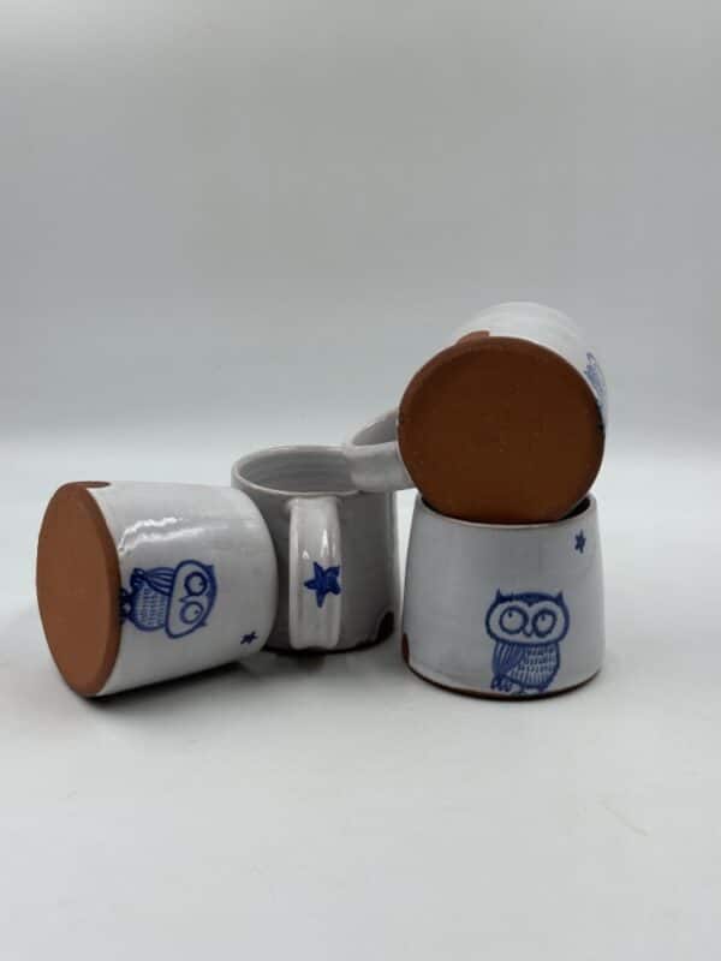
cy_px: 480
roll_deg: -2.1
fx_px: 1333
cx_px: 360
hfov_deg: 30.3
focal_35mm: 48
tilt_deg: -18.0
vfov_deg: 39.7
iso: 64
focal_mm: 6.86
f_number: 1.78
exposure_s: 1/773
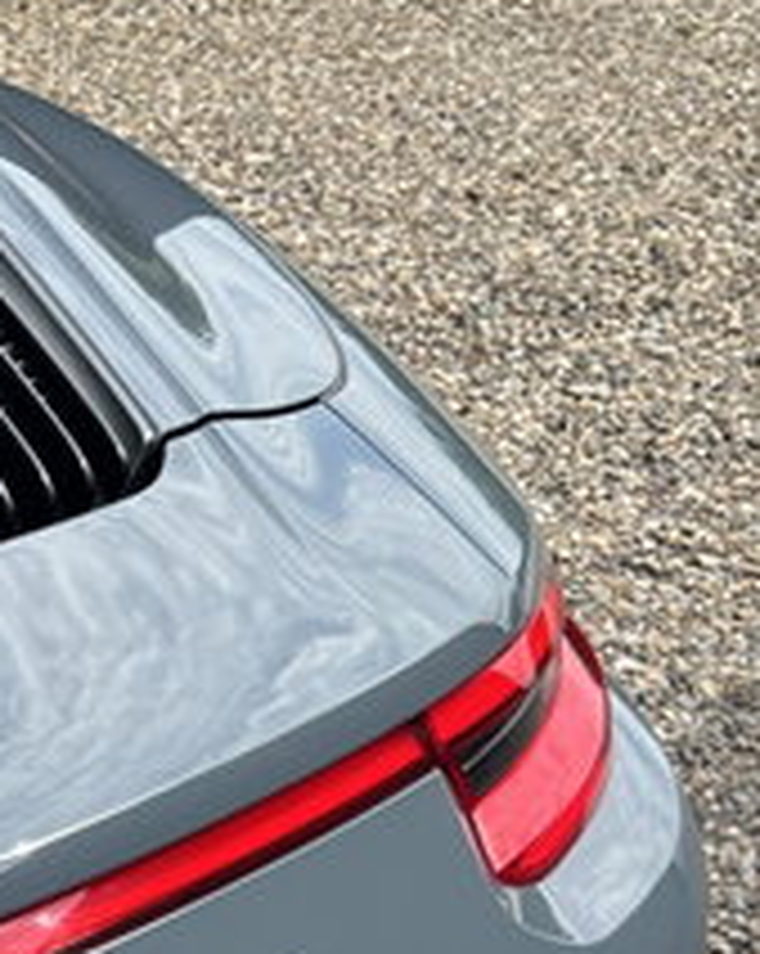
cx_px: -126
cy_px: 1156
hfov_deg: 16.1
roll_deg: -2.7
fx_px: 2592
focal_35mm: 92
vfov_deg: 19.6
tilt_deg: -36.2
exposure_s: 1/2404
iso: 50
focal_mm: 5.7
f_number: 1.5
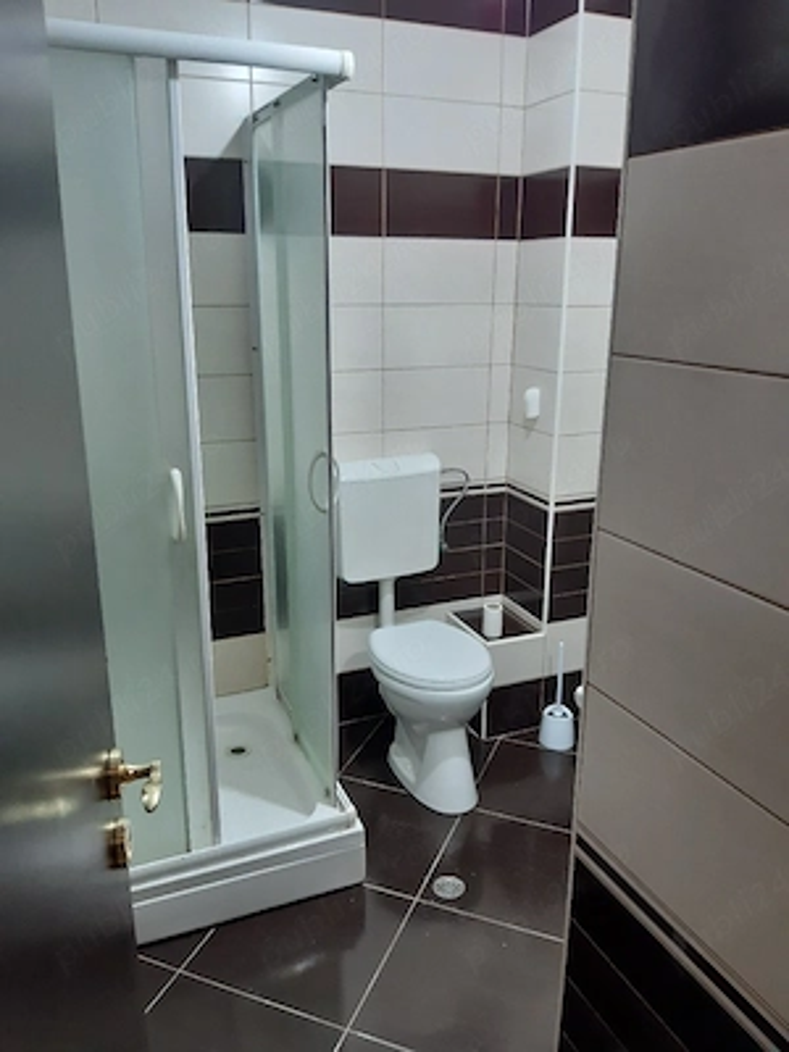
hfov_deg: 53.1
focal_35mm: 26
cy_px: 526
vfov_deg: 67.3
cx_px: 394
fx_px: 790
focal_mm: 3.92
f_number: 1.7
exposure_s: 1/30
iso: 200
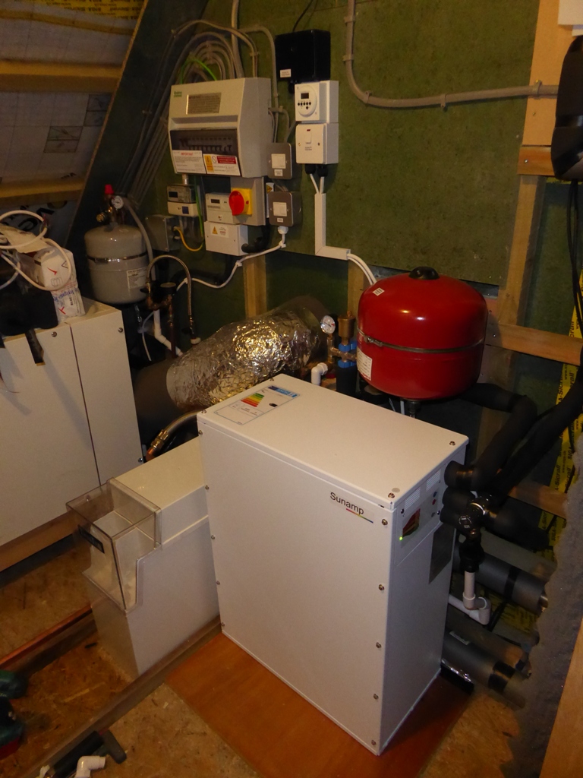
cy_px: 389
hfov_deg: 54.9
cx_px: 292
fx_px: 561
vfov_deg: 69.4
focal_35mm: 25
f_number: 3.3
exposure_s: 1/20
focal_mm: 4.3
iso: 800
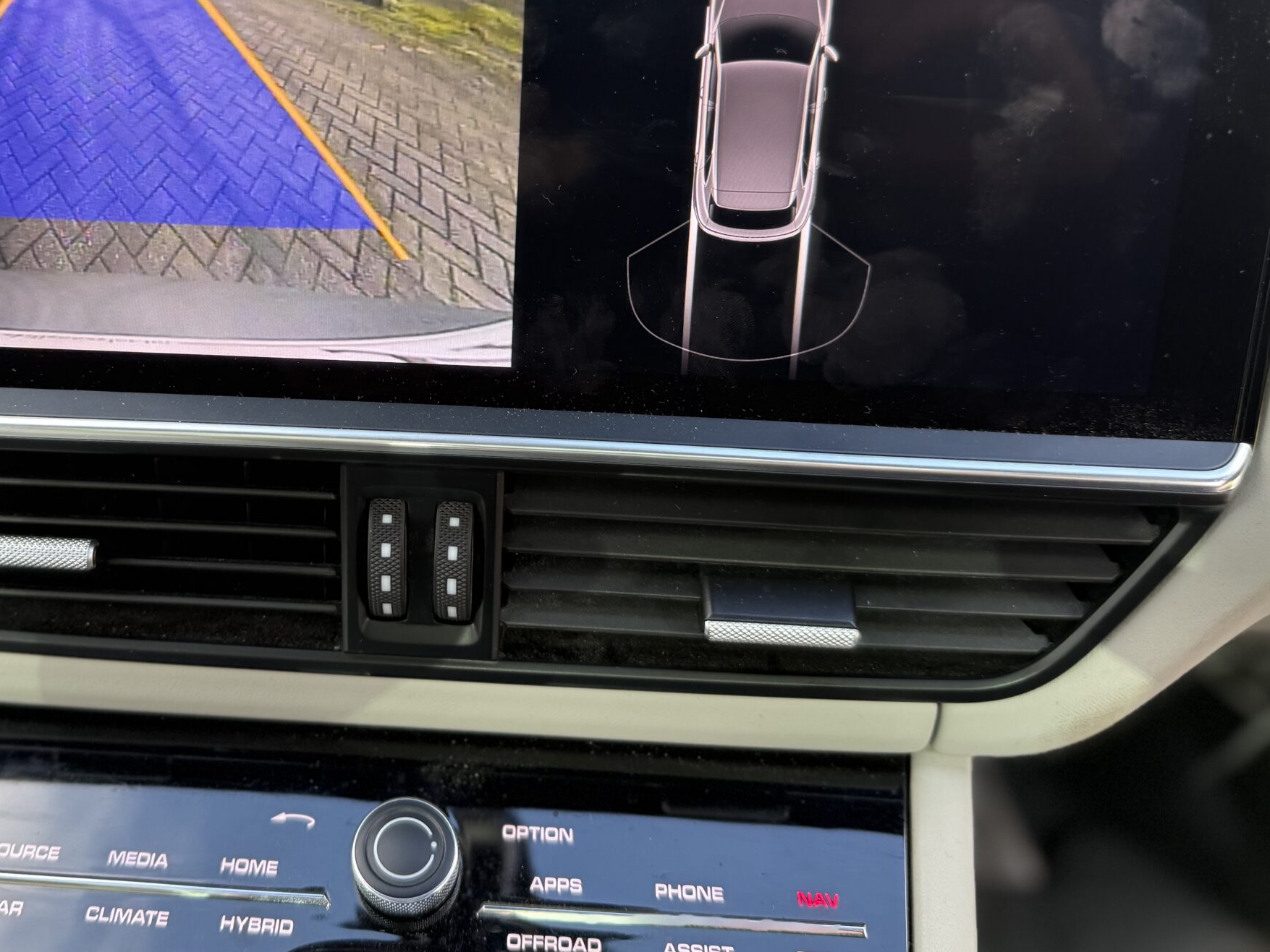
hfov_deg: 51.9
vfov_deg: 40.1
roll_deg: -1.3
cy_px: 299
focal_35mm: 35
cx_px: 454
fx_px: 1284
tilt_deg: -32.4
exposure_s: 1/256
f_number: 1.78
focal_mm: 6.76
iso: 125
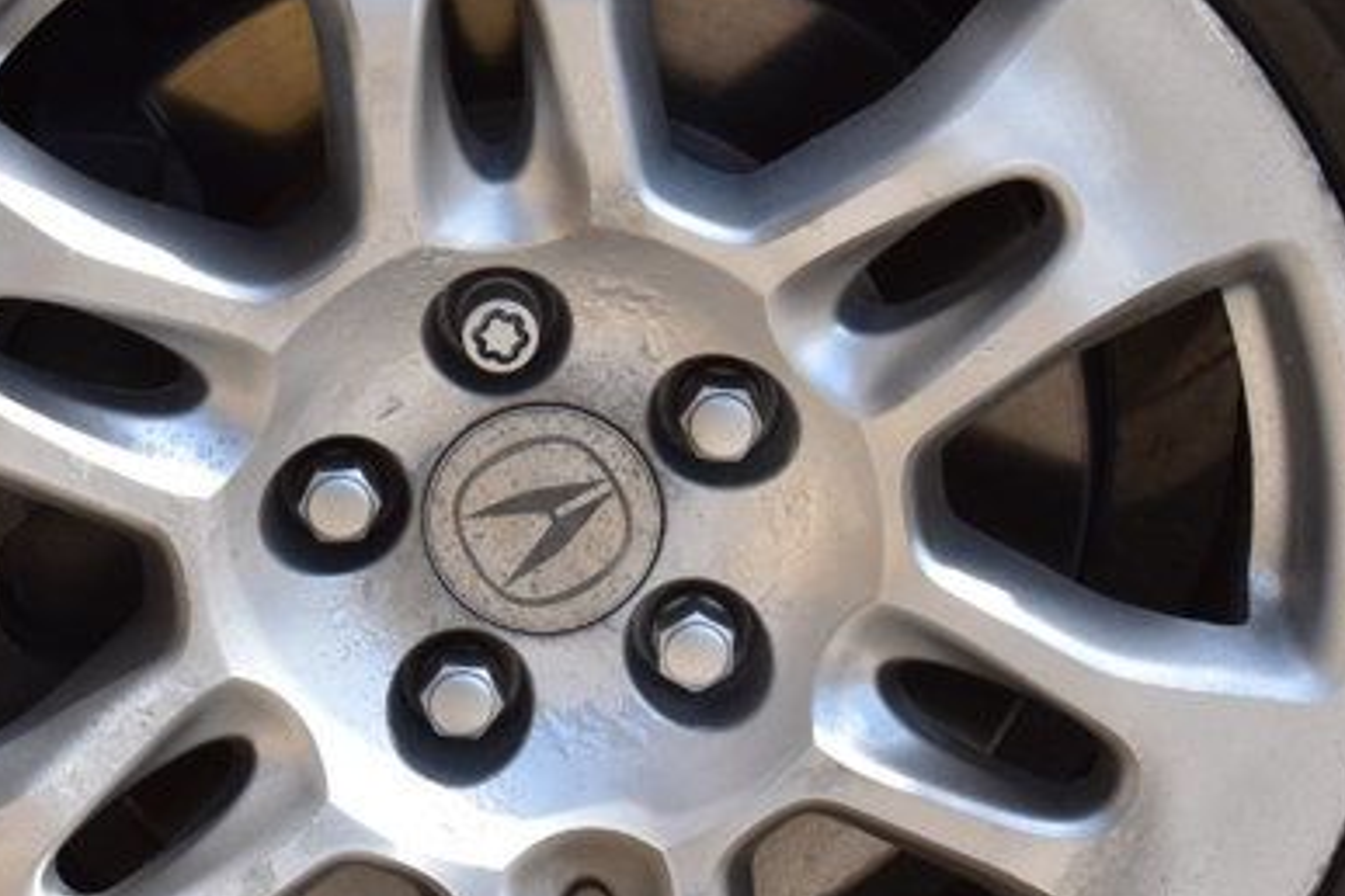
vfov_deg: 6.3
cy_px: 479
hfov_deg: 9.4
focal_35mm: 218
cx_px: 421
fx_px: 8156
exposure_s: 1/400
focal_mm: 55
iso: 400
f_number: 11
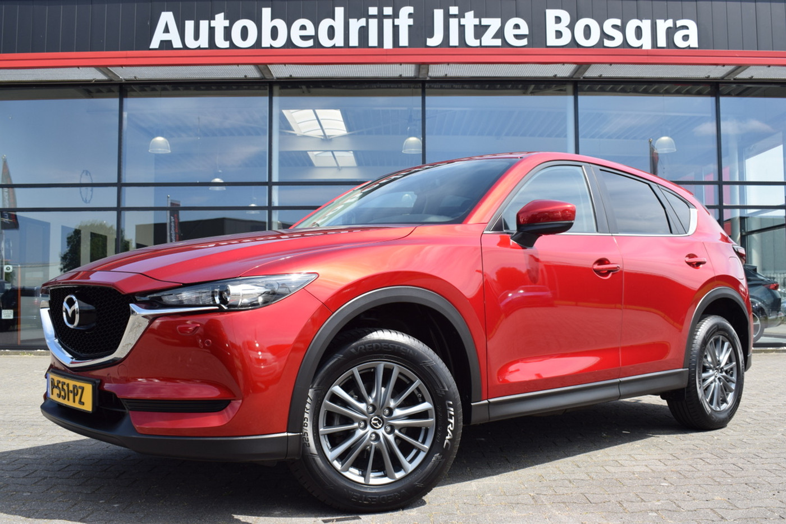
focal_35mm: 36
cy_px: 262
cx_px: 393
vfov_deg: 36.9
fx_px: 786
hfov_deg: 53.1
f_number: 8
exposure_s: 1/250
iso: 200
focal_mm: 24
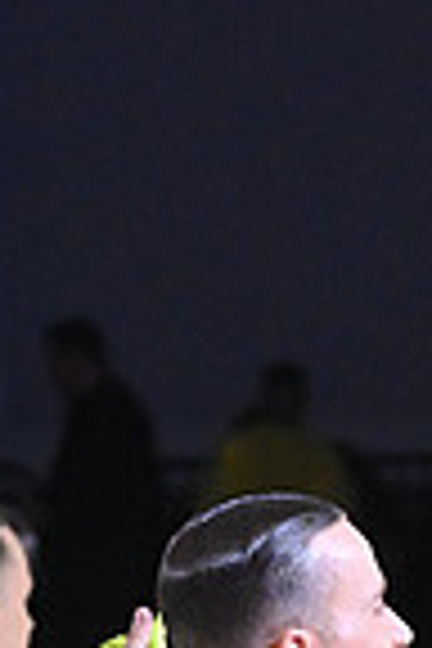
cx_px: 637
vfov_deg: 2.5
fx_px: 14543
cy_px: 1210
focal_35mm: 808
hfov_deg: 1.7
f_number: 9
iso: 5000
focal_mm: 200
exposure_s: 1/400
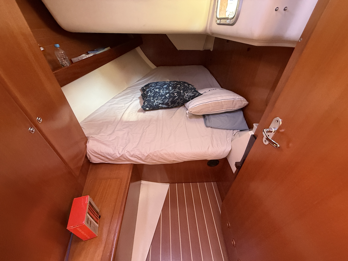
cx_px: 174
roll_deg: -2.0
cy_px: 130
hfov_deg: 102.1
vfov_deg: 85.7
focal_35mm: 14
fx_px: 141
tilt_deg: -38.6
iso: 500
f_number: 2.2
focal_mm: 2.22
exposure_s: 1/60
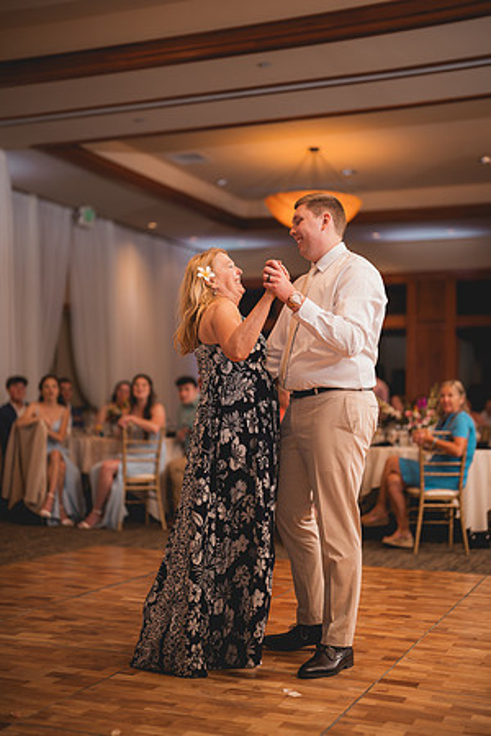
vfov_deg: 39.6
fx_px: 1023
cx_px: 246
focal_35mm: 50
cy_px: 368
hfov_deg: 27.0
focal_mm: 50
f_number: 1.2
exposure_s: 1/250
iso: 125
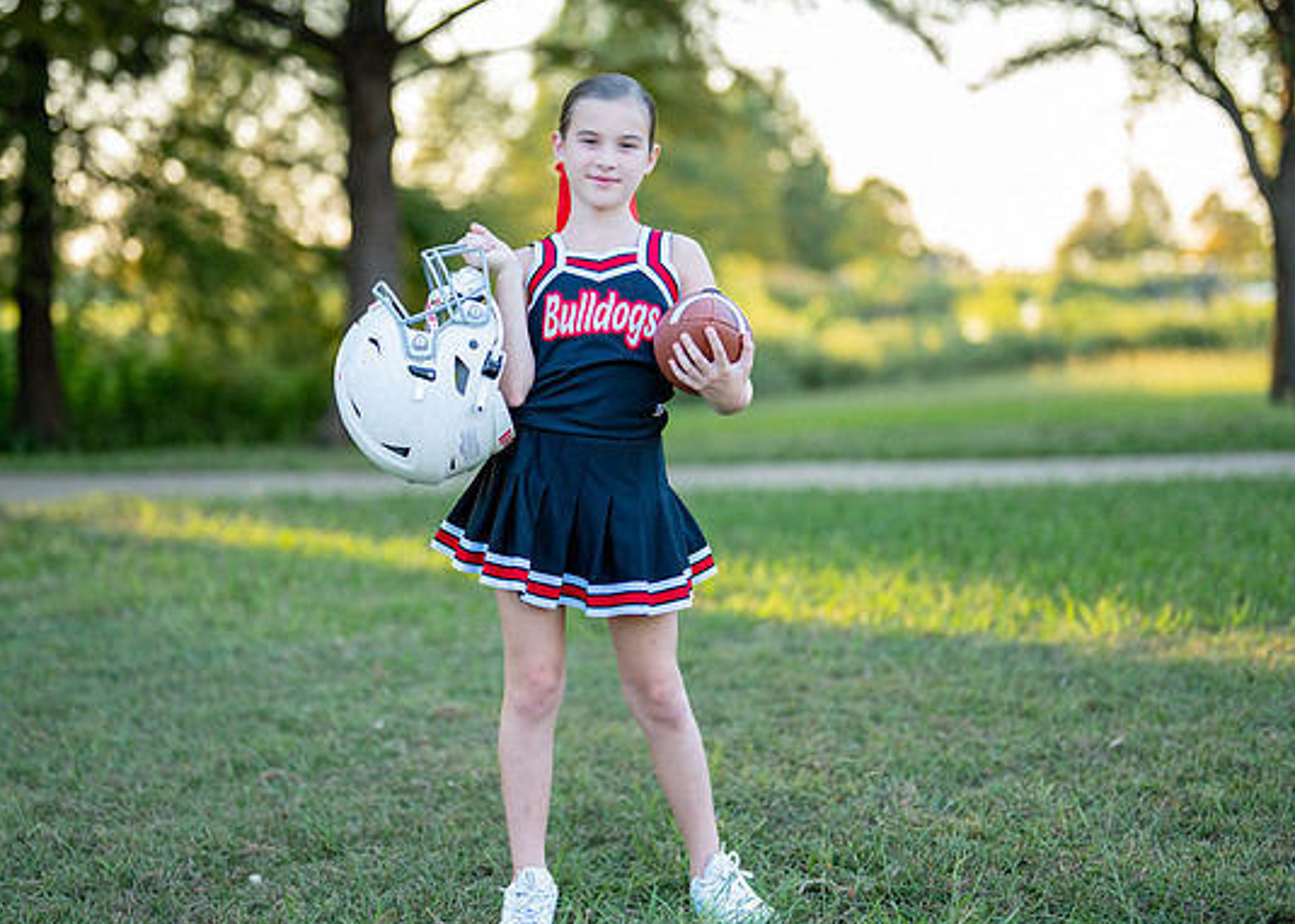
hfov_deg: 29.9
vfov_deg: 21.6
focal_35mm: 66
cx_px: 585
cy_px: 431
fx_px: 2427
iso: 200
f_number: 1.2
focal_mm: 50
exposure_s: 1/1000
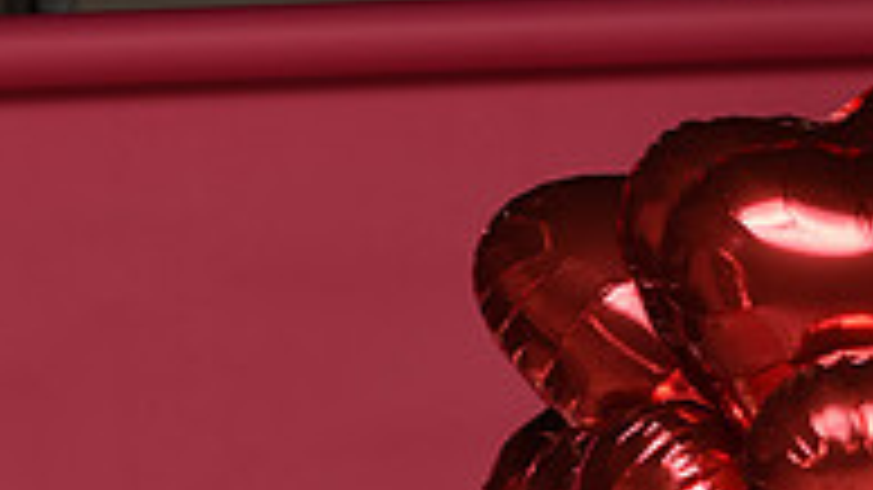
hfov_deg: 8.0
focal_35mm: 269
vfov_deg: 4.4
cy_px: 1272
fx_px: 6225
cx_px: 432
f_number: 5.6
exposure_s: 1/160
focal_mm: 86
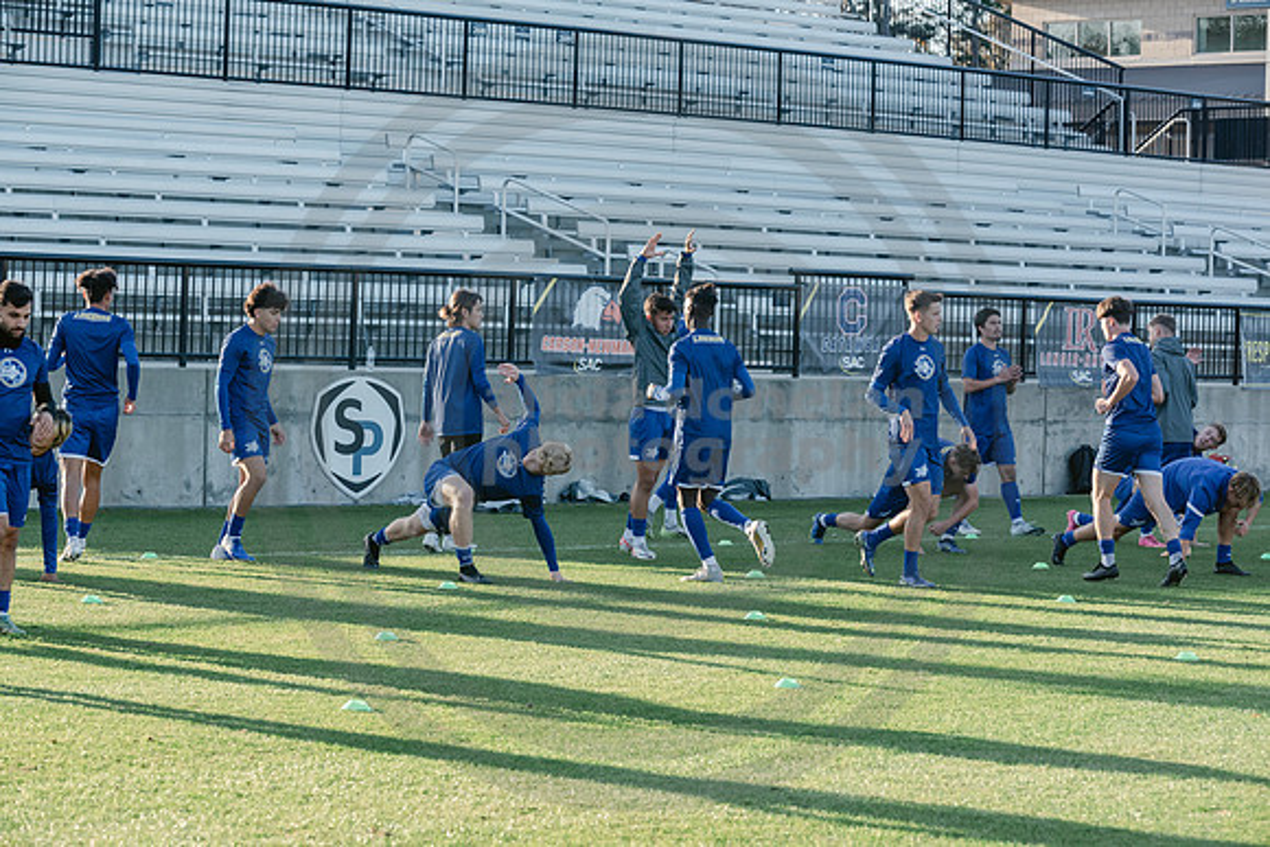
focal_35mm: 102
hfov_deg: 20.0
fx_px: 3599
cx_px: 635
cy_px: 424
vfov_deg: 13.4
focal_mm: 102
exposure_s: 1/1000
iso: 1250
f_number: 6.3
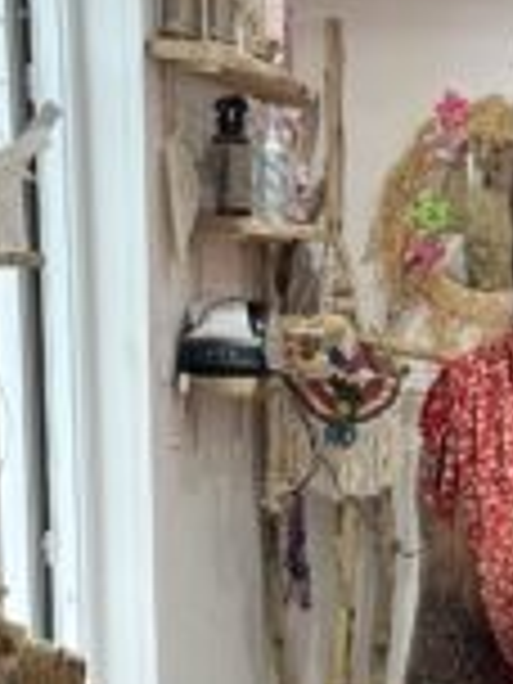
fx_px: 1304
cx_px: 639
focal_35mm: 66
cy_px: 855
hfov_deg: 20.6
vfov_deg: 25.8
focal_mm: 5.1
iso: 80
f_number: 1.6
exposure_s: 1/50
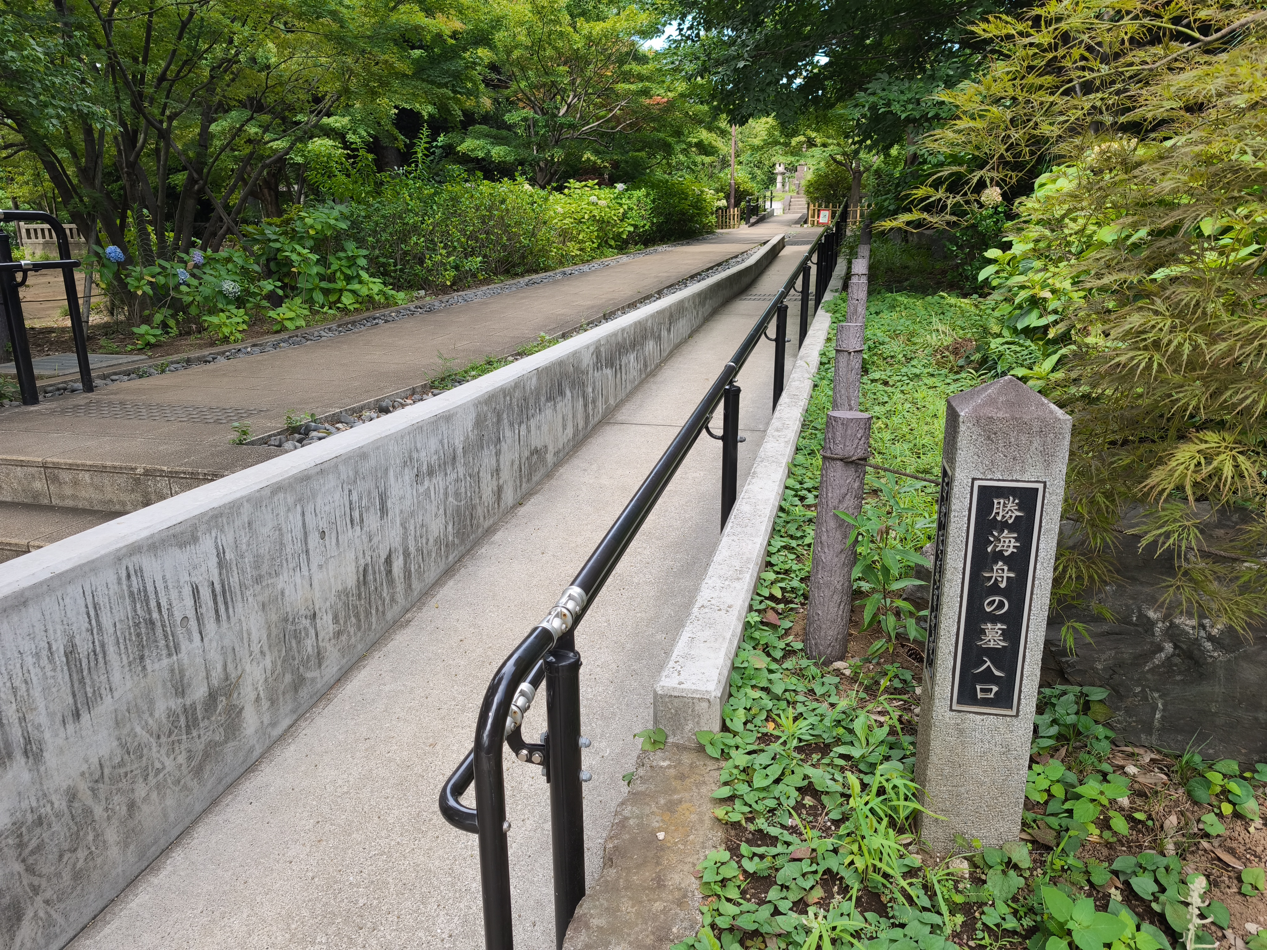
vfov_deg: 58.9
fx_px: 842
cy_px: 475
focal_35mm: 23
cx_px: 634
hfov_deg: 73.9
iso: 50
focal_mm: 6.57
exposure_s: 1/329
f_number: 1.6
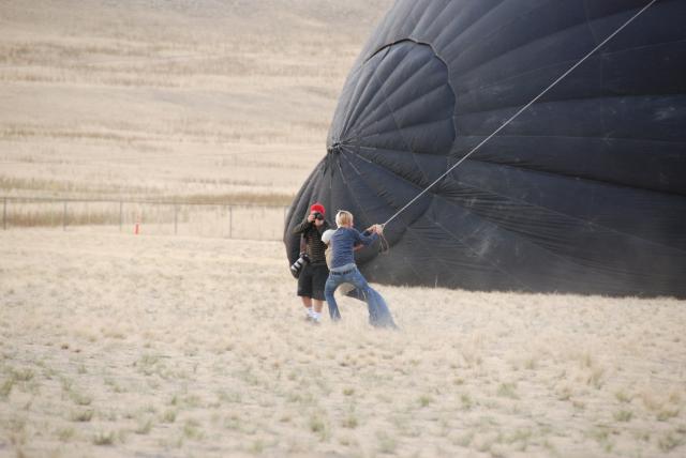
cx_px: 343
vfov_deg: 4.6
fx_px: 5722
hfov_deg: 6.9
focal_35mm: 300
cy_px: 229
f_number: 5.6
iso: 500
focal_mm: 200
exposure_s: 1/125
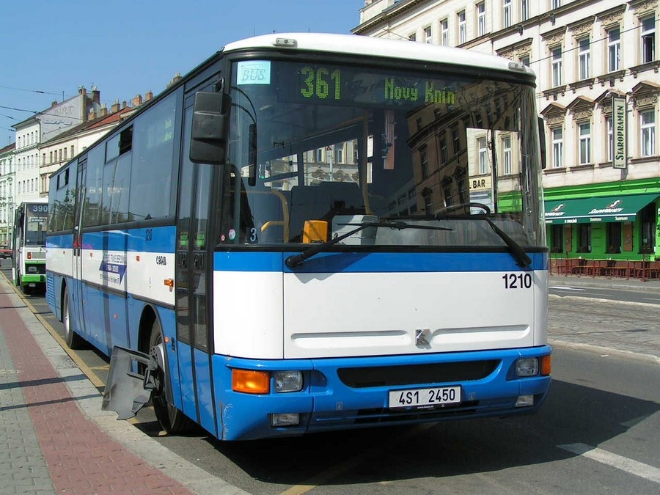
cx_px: 330
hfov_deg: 42.1
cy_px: 248
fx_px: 858
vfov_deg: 32.2
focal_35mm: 45
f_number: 4
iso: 50
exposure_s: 1/1000
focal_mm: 6.9
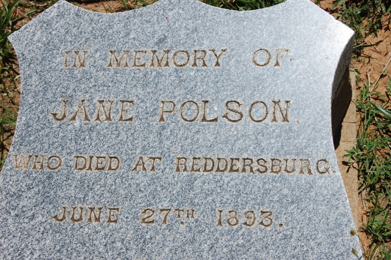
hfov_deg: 28.1
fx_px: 781
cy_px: 130
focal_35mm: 72
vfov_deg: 18.9
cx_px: 196
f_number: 11
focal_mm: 48
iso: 200
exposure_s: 1/500
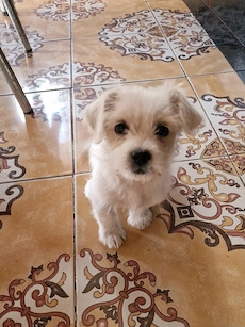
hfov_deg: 46.8
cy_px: 177
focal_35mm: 30
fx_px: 283
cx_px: 125
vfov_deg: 59.9
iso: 640
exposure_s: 1/50
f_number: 1.8
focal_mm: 6.4
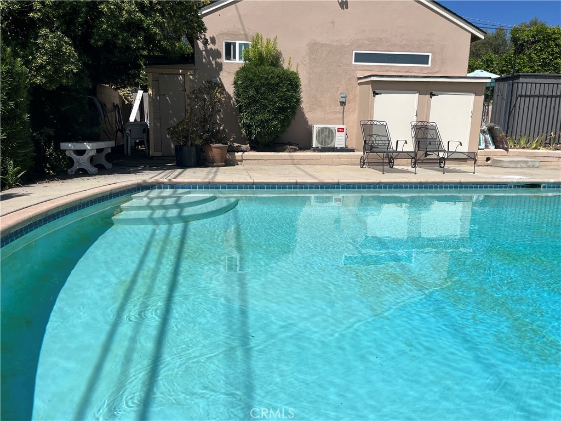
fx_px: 421
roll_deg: -0.8
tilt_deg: -12.2
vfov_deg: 53.1
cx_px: 280
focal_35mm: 26
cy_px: 210
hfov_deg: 67.3
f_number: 1.6
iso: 50
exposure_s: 1/5848
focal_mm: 5.1
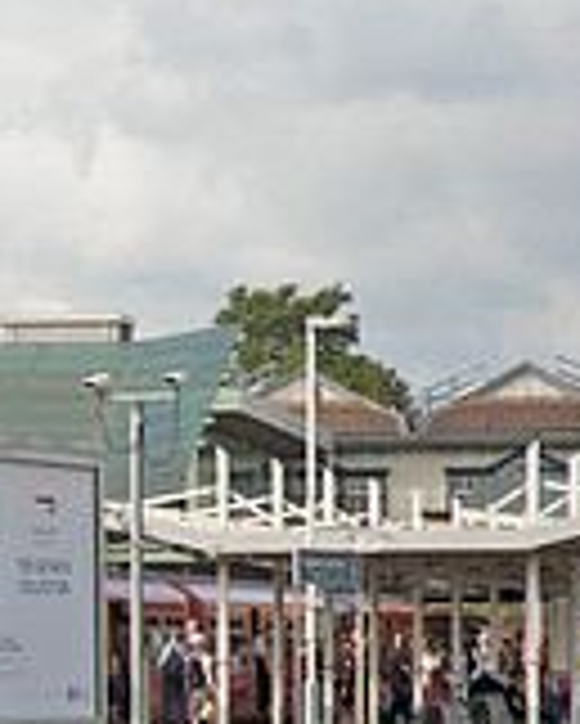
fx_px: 6538
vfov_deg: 6.3
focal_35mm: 305
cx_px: -710
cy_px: 537
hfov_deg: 5.0
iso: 200
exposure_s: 1/500
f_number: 5.6
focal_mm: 60
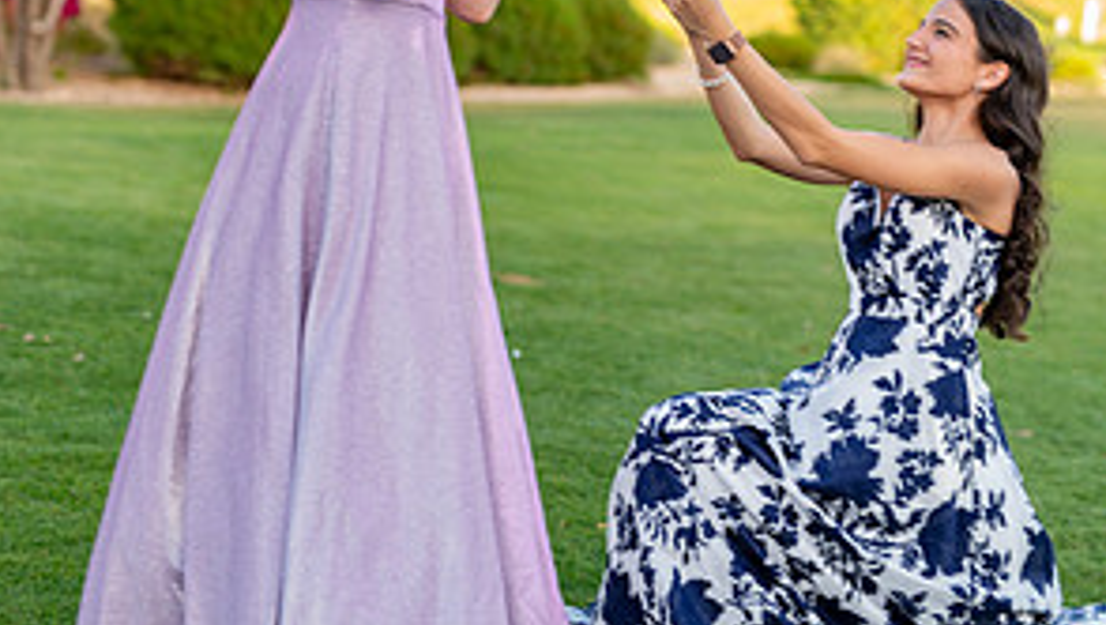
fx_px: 2348
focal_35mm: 80
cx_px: 551
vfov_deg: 15.1
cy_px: 124
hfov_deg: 26.5
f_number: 2
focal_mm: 50
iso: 100
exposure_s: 1/250
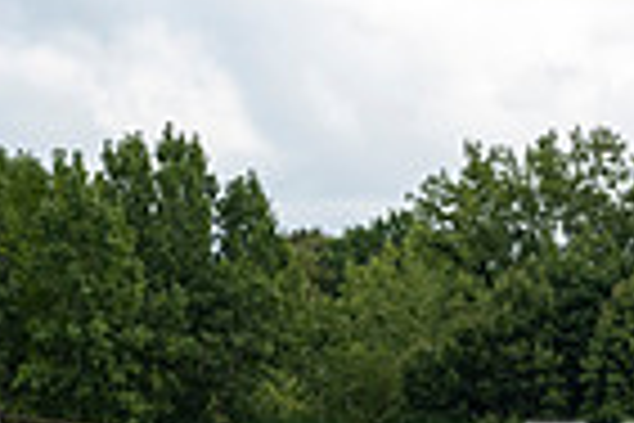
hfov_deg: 7.2
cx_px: 549
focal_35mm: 287
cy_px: 632
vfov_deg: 4.8
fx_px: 5054
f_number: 4
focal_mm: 70
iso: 250
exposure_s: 1/800
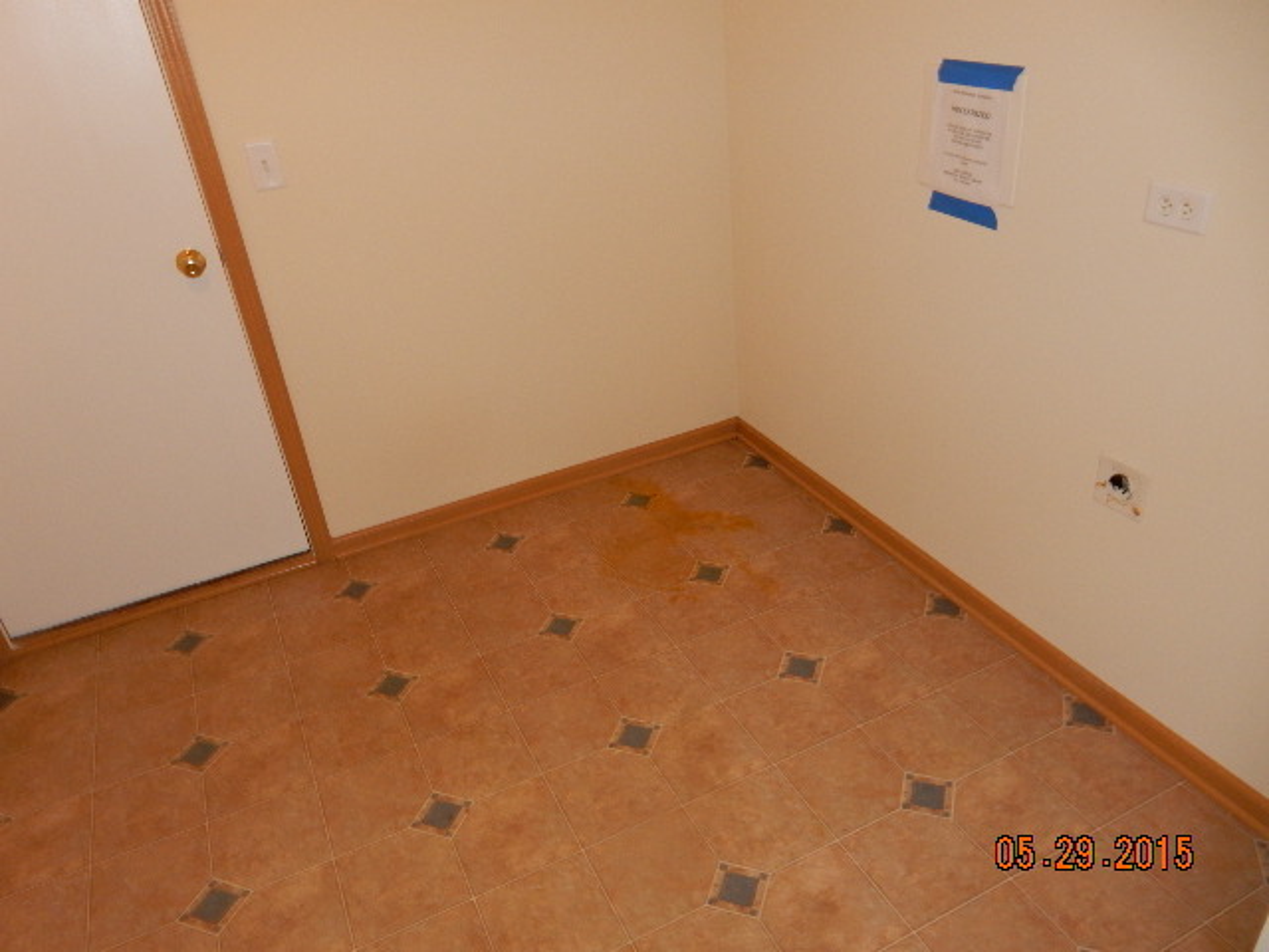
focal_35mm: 25
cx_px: 634
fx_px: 916
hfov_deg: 69.4
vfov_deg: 54.9
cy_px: 476
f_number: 3.7
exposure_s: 1/30
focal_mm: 4.5
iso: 200
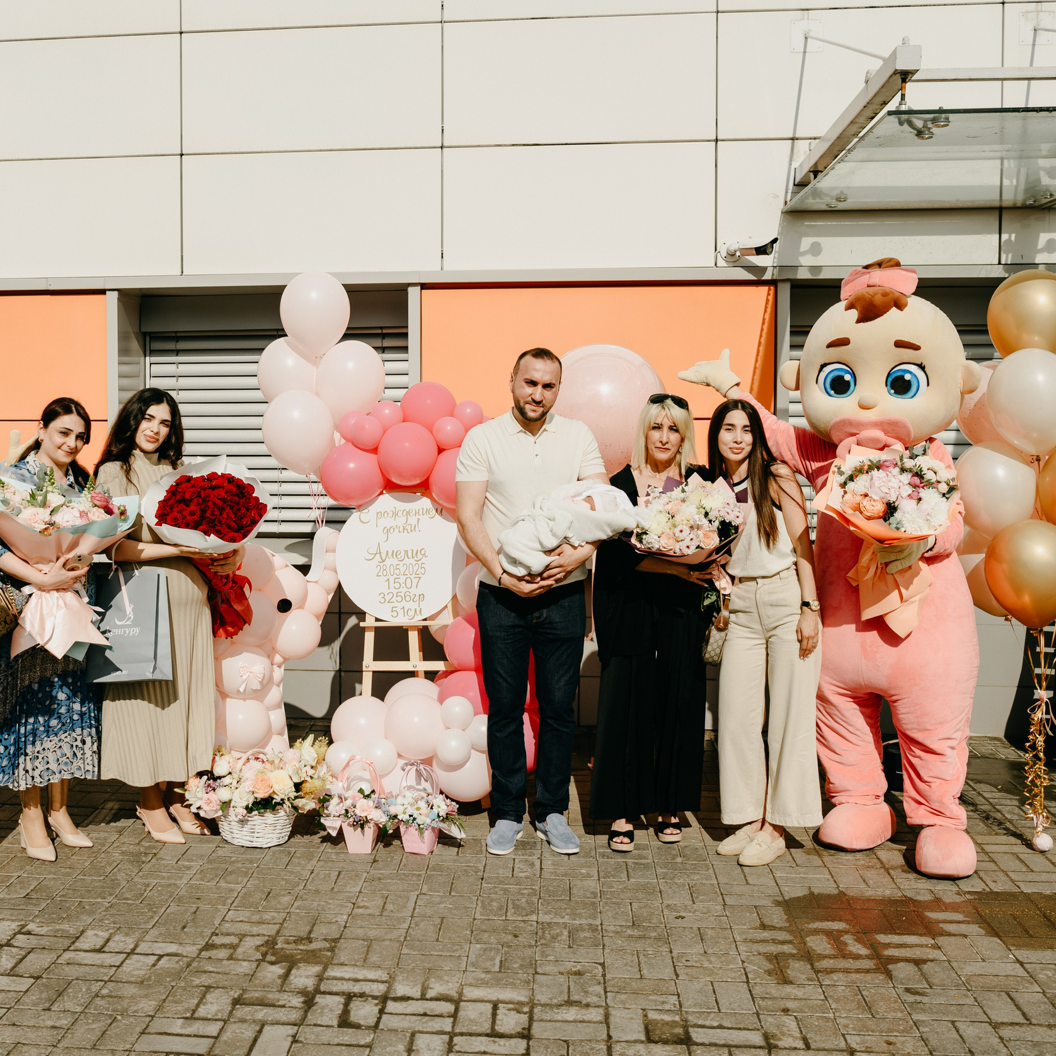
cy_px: 526
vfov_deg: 41.9
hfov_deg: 41.5
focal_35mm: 40
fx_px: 1381
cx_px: 386
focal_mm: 29
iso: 64
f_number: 5
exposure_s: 1/1000
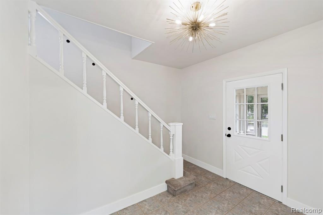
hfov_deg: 104.3
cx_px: 162
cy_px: 108
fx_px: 126
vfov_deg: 81.2
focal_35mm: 14
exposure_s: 1/20
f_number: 5.6
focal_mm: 14
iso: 100
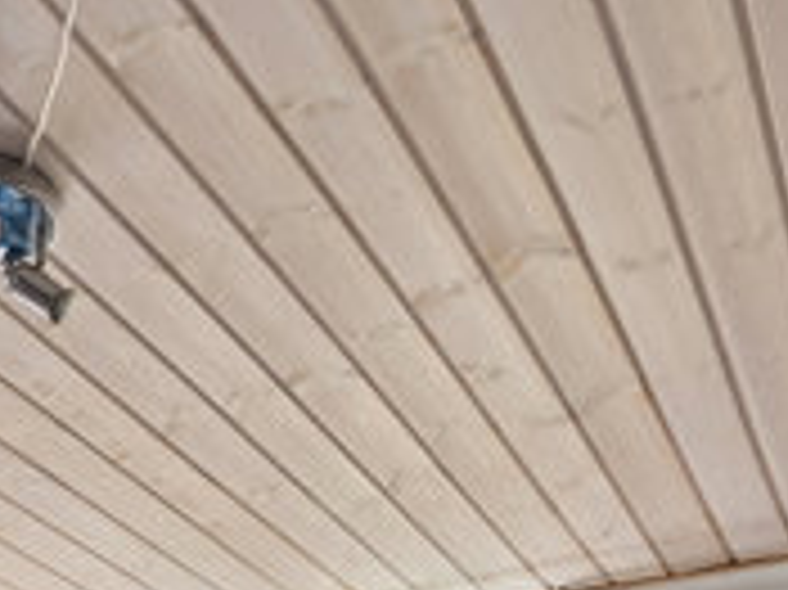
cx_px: 270
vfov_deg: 16.6
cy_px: 1196
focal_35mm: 66
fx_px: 1501
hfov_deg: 29.2
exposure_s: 1/13
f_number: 8
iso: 200
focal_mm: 10
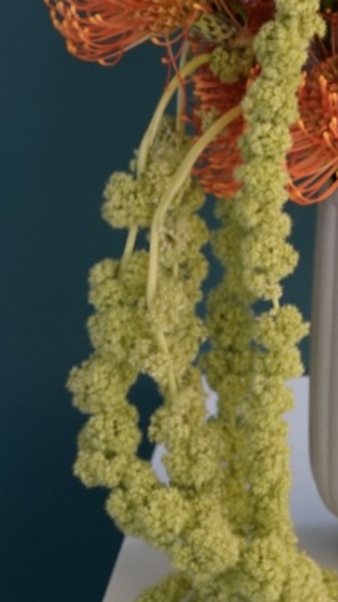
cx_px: 461
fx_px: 2649
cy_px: -91
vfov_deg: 12.7
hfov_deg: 7.2
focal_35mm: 166
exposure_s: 1/160
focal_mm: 42
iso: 1000
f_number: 4
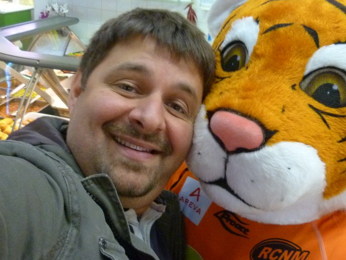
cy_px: 136
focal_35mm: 37
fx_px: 370
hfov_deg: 49.6
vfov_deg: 38.7
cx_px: 216
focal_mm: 4.5
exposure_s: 1/30
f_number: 2.8
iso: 500
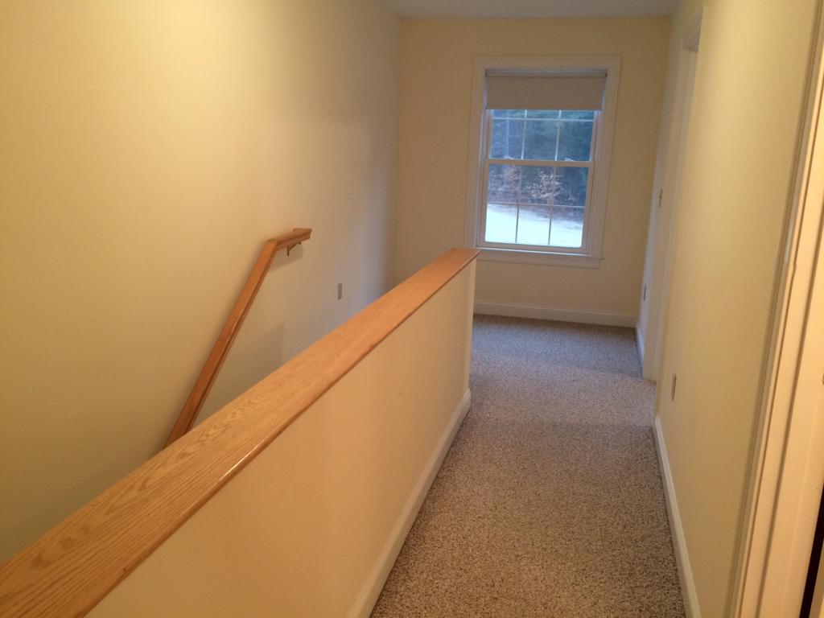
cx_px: 412
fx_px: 690
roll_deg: +0.9
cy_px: 309
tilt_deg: -16.5
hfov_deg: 61.7
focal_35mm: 29
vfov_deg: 48.2
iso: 100
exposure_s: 1/30
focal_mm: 4.15
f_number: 2.2
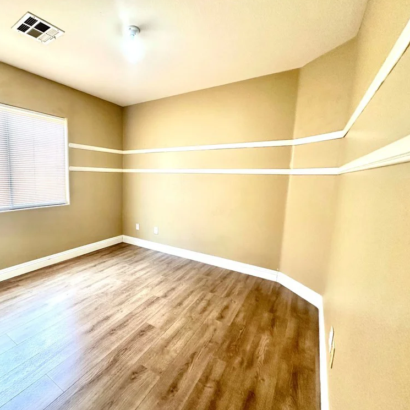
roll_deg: -1.4
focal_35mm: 17
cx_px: 148
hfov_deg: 82.0
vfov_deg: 84.0
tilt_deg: -8.0
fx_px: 228
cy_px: 207
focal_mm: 2.22
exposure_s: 1/60
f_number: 2.2
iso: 200
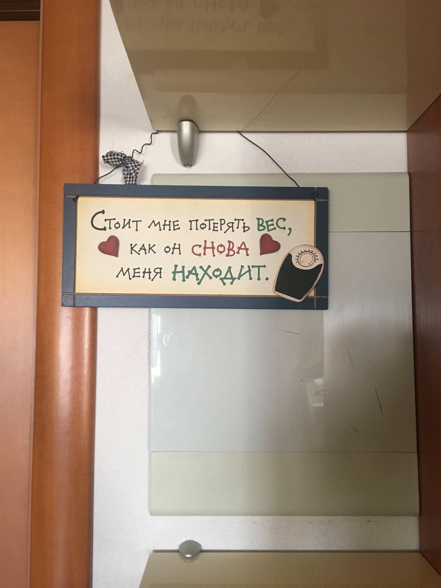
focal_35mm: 29
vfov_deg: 61.7
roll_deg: -0.1
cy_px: 294
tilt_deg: +3.9
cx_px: 220
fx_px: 493
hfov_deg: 48.2
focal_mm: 4.15
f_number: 2.2
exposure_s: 1/33
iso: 160
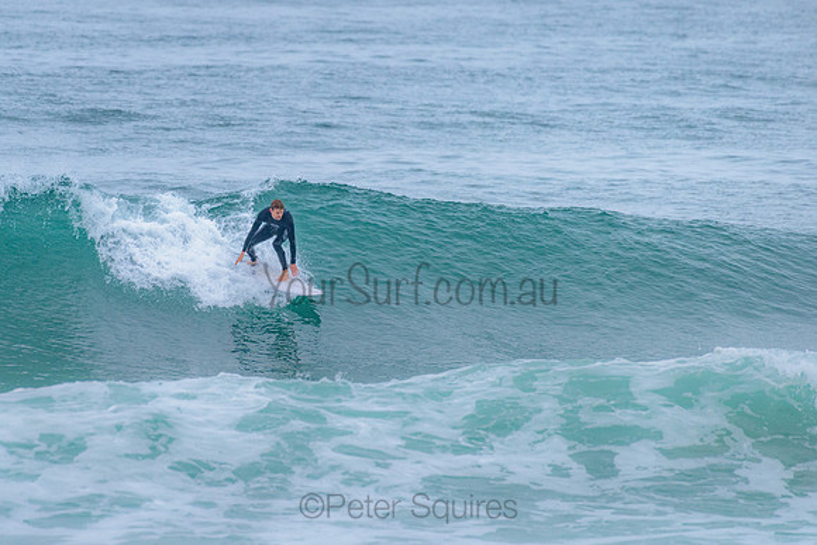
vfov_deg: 2.2
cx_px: 317
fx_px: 13890
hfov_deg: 3.4
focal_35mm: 612
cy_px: 211
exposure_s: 1/2000
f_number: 5.6
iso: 1600
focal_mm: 500
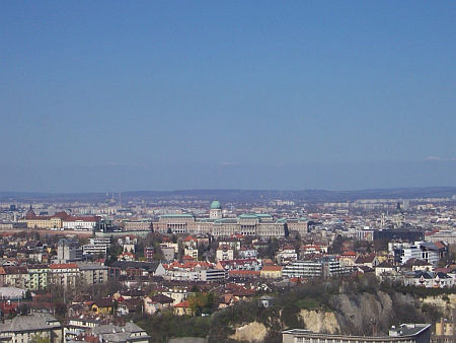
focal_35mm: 102
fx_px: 1344
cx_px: 228
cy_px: 172
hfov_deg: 19.3
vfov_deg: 14.5
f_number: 9.5
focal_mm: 16.8
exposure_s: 1/350
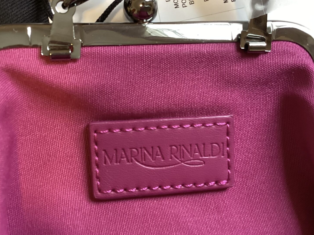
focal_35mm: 44
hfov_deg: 42.8
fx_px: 399
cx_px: 127
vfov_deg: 32.8
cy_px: 134
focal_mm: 3.3
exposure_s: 1/40
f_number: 2.4
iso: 250
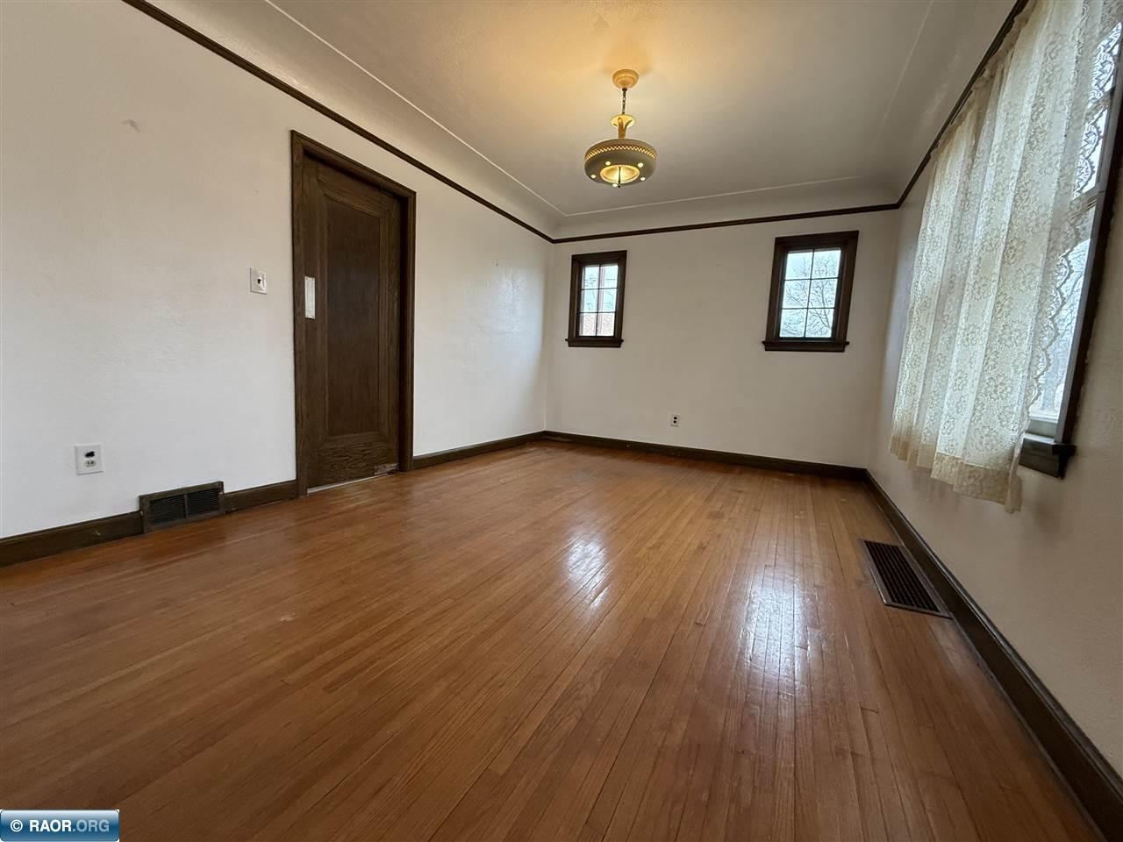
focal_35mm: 14
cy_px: 421
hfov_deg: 102.1
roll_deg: -2.8
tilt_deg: -6.5
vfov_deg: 85.7
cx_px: 562
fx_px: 454
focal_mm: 2.22
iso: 320
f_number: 2.2
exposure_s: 1/120
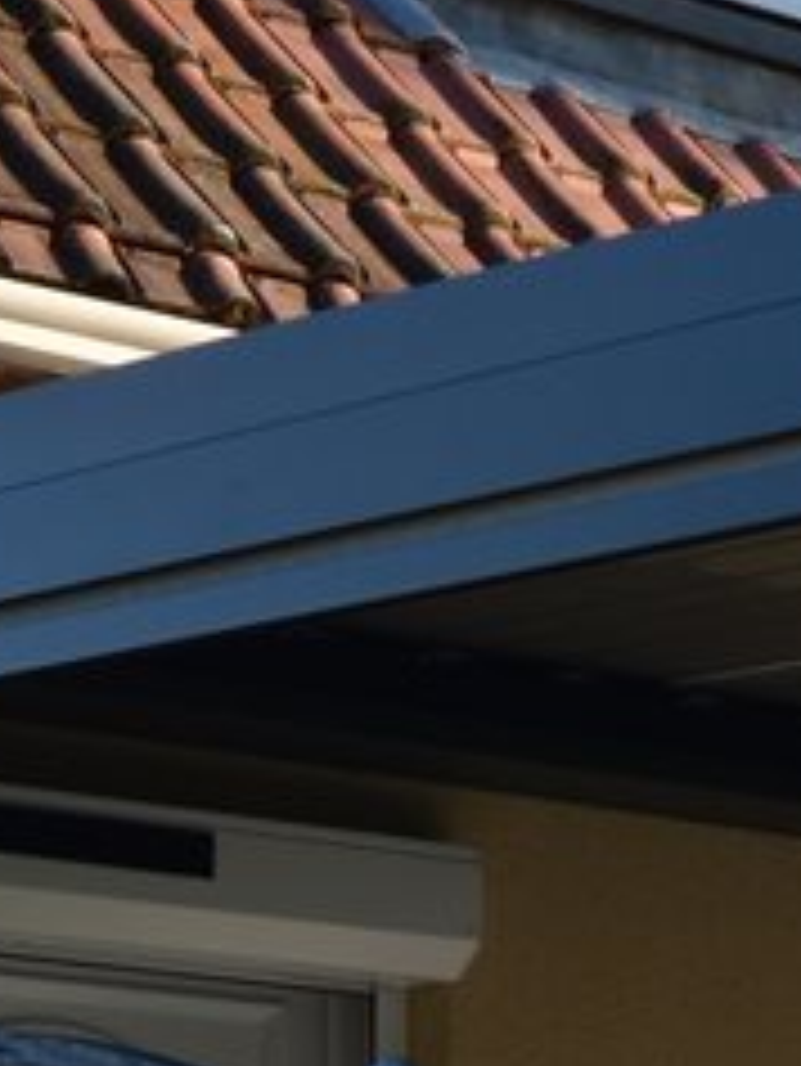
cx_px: 1854
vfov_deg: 11.4
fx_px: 5117
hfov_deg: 8.3
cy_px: 1610
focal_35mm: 166
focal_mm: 20
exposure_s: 1/200
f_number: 7.1
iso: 100
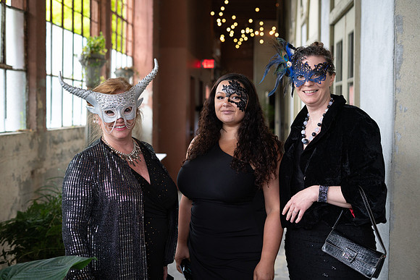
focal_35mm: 50
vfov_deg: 27.0
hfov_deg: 39.6
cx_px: 210
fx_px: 583
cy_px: 140
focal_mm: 50
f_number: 3.2
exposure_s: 1/160
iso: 400
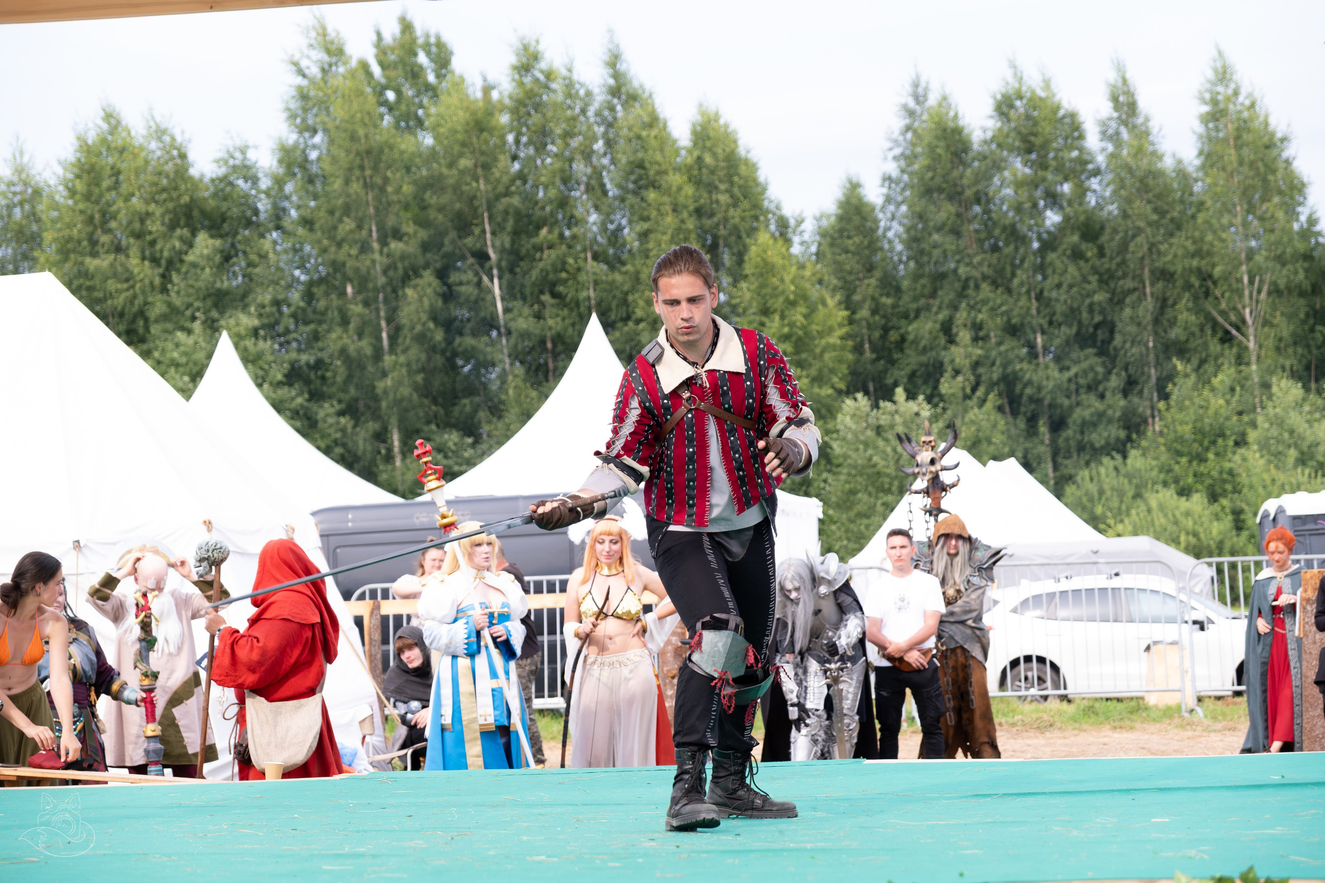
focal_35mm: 83
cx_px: 662
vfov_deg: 16.5
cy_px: 442
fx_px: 3055
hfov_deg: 24.5
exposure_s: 1/1000
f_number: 3.6
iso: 320
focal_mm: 55
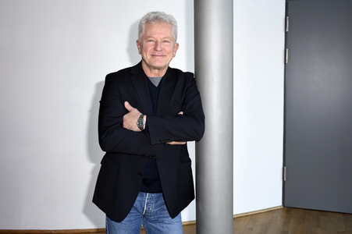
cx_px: 176
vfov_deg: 36.8
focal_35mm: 36
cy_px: 117
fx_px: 352
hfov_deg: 53.2
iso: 125
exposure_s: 1/125
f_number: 4.5
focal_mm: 24
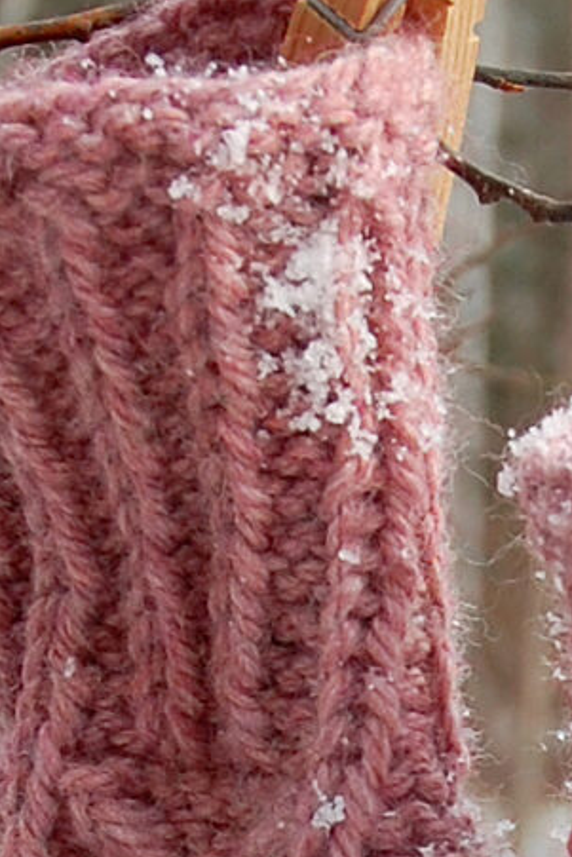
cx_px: 794
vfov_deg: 9.9
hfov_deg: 6.7
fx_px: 4858
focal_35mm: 204
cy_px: 1077
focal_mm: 24
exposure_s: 1/125
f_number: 5.6
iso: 400
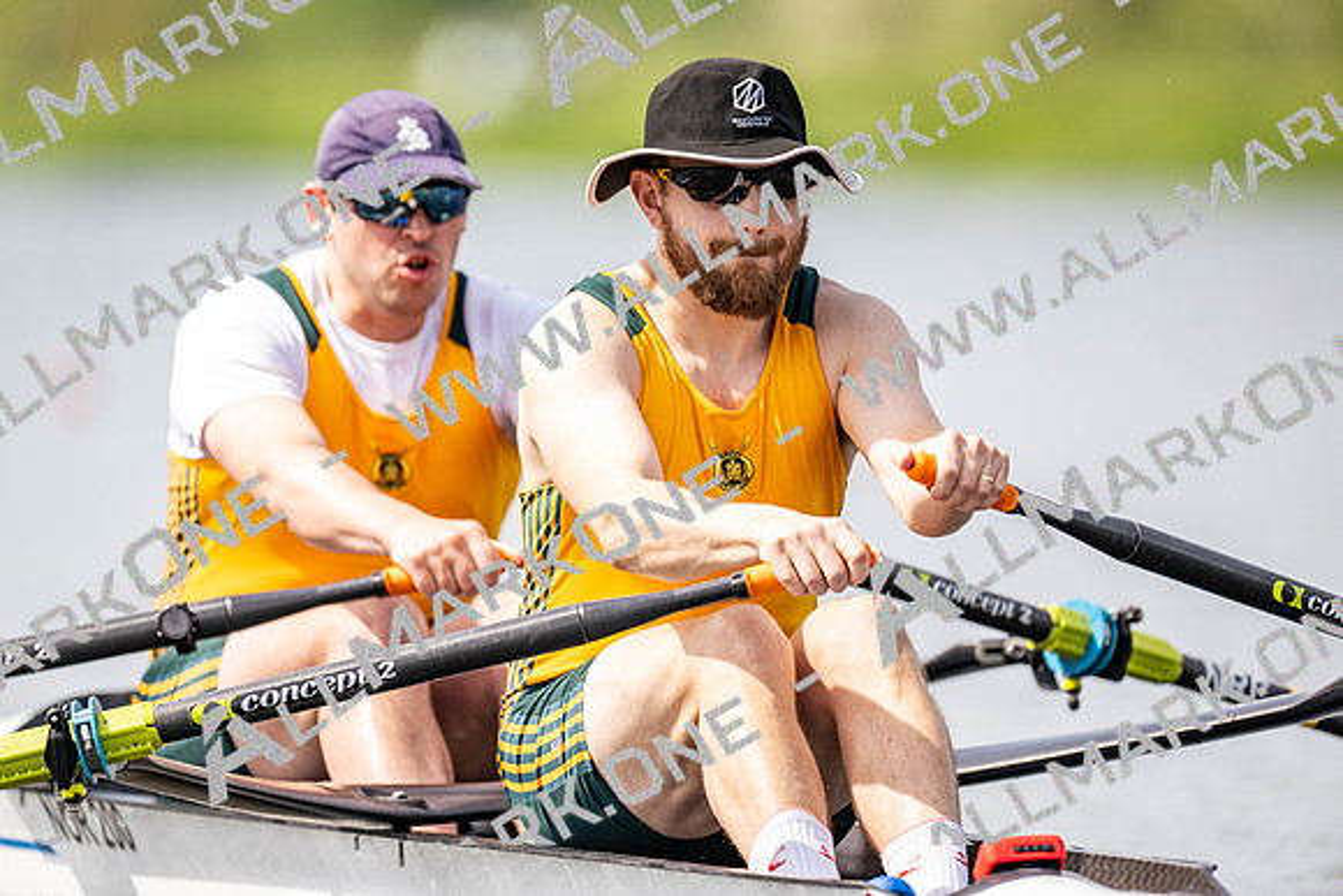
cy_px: 448
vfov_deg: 2.3
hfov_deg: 3.4
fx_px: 22388
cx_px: 672
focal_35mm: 600
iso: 560
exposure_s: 1/2500
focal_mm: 600
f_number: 4
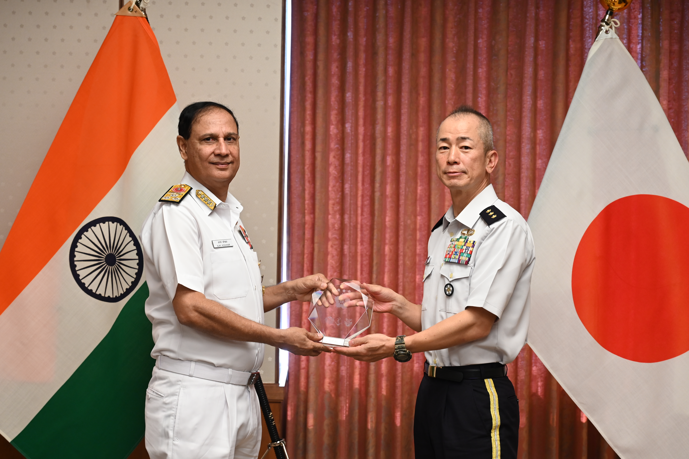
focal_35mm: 61
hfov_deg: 32.9
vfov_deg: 22.2
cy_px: 230
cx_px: 344
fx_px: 1167
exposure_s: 1/200
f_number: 4
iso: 1600
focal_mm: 61
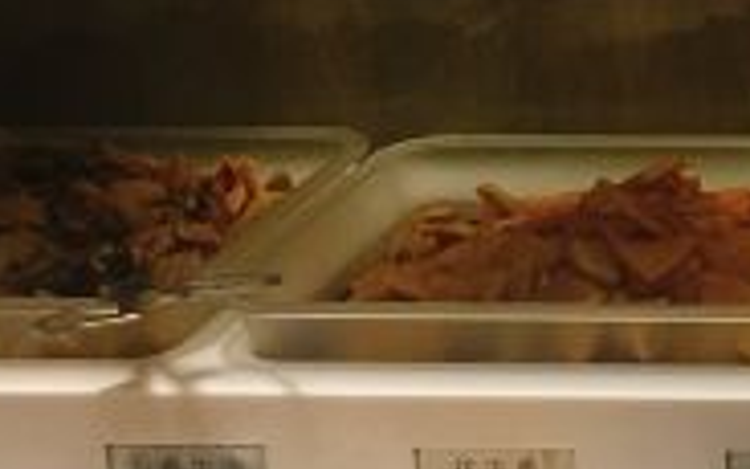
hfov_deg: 16.8
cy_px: 116
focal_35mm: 117
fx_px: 2391
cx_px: 990
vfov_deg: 11.2
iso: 125
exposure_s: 1/33
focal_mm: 4.15
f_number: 2.2
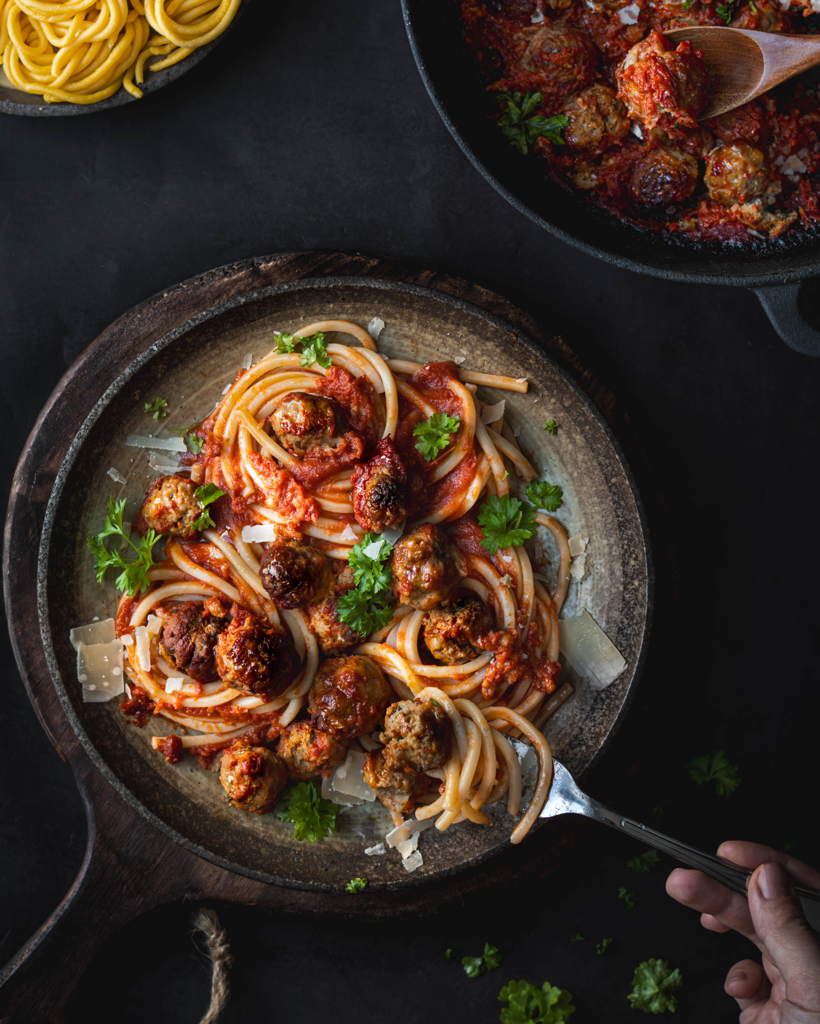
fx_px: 2609
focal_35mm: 86
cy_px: 457
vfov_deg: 22.2
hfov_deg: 17.9
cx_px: 406
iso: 640
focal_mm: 50
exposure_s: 1/400
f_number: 3.2
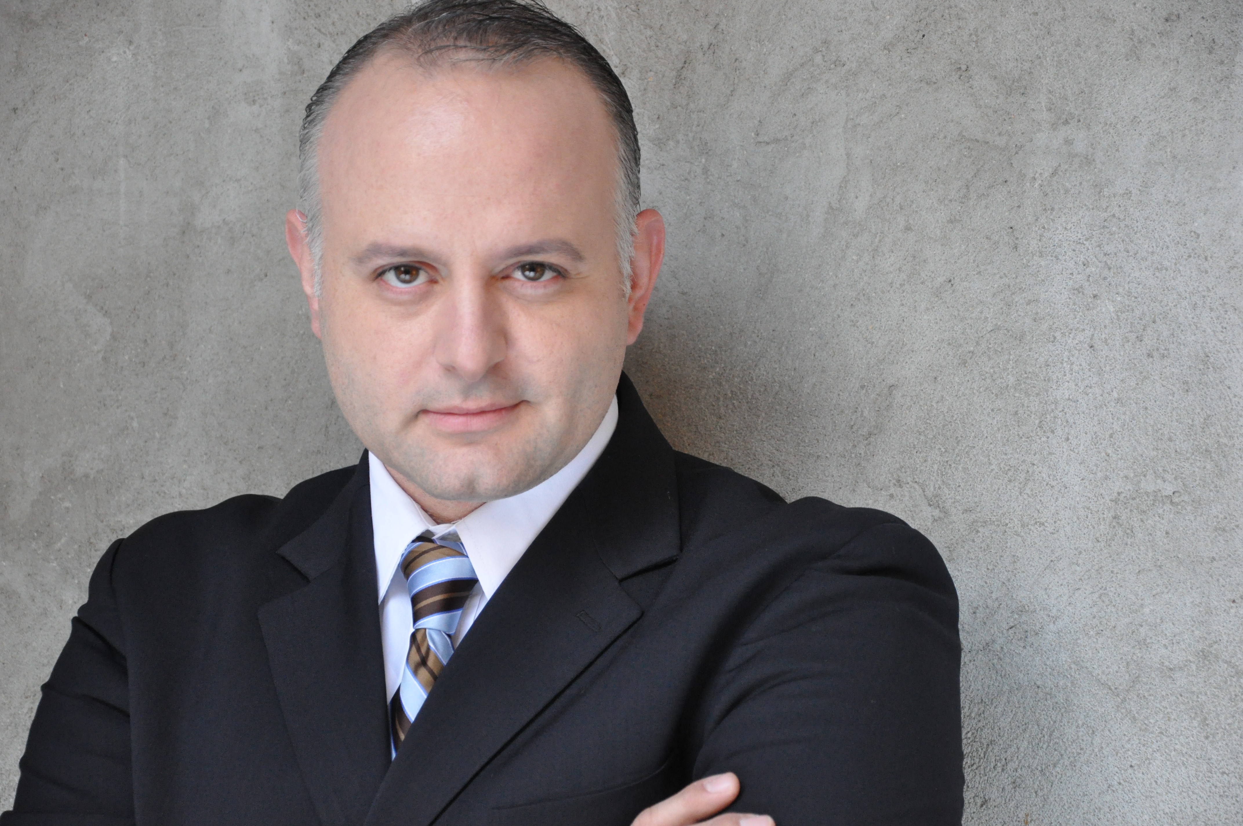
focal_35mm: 105
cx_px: 622
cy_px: 413
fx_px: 3621
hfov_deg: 19.5
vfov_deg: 13.0
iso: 1600
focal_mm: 70
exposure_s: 1/125
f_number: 5.3
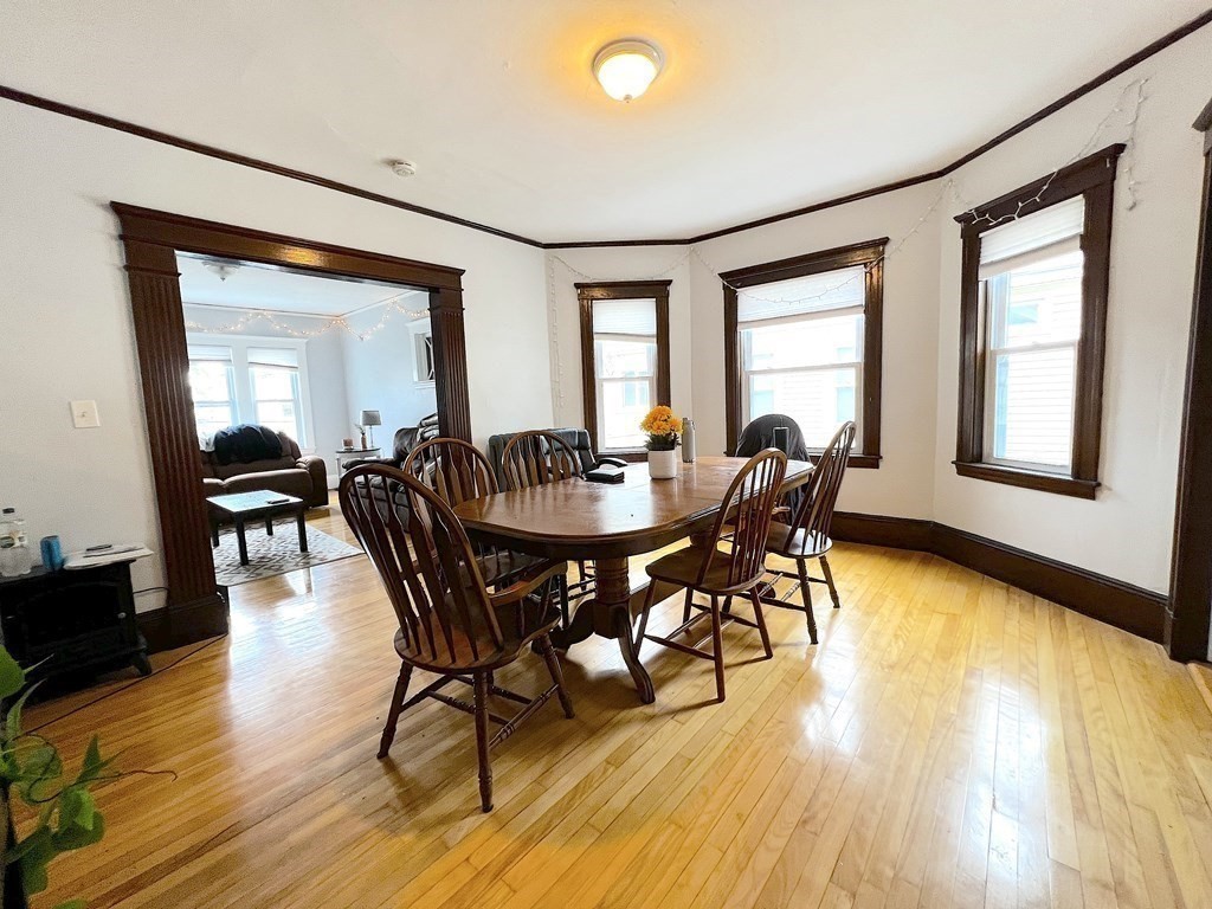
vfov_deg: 89.9
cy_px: 454
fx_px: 455
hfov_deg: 106.2
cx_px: 606
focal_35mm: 13
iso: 160
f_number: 1.8
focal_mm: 1.57
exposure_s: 1/60
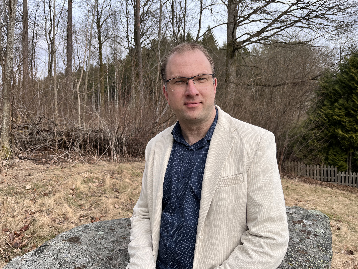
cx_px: 179
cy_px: 134
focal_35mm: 26
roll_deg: +1.8
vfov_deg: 53.1
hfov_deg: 67.3
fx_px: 269
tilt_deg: -3.2
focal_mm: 5.1
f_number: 1.6
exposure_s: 1/1294
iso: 50
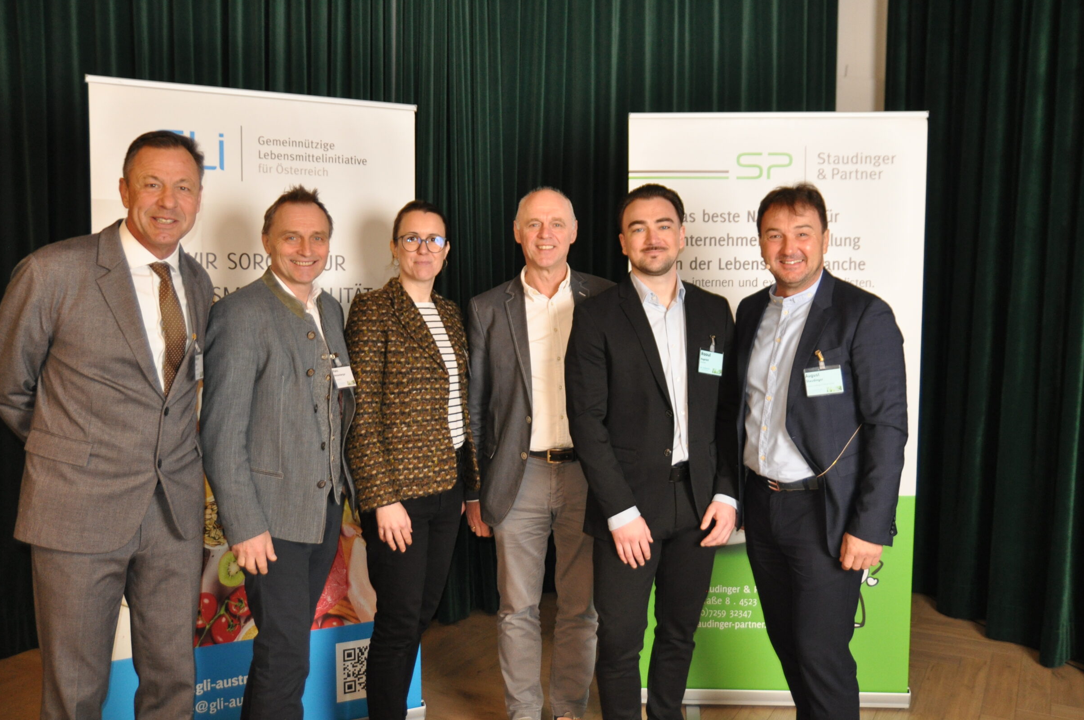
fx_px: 1053
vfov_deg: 37.8
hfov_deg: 54.5
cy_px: 349
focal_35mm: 35
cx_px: 572
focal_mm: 22
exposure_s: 1/60
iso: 800
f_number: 2.8
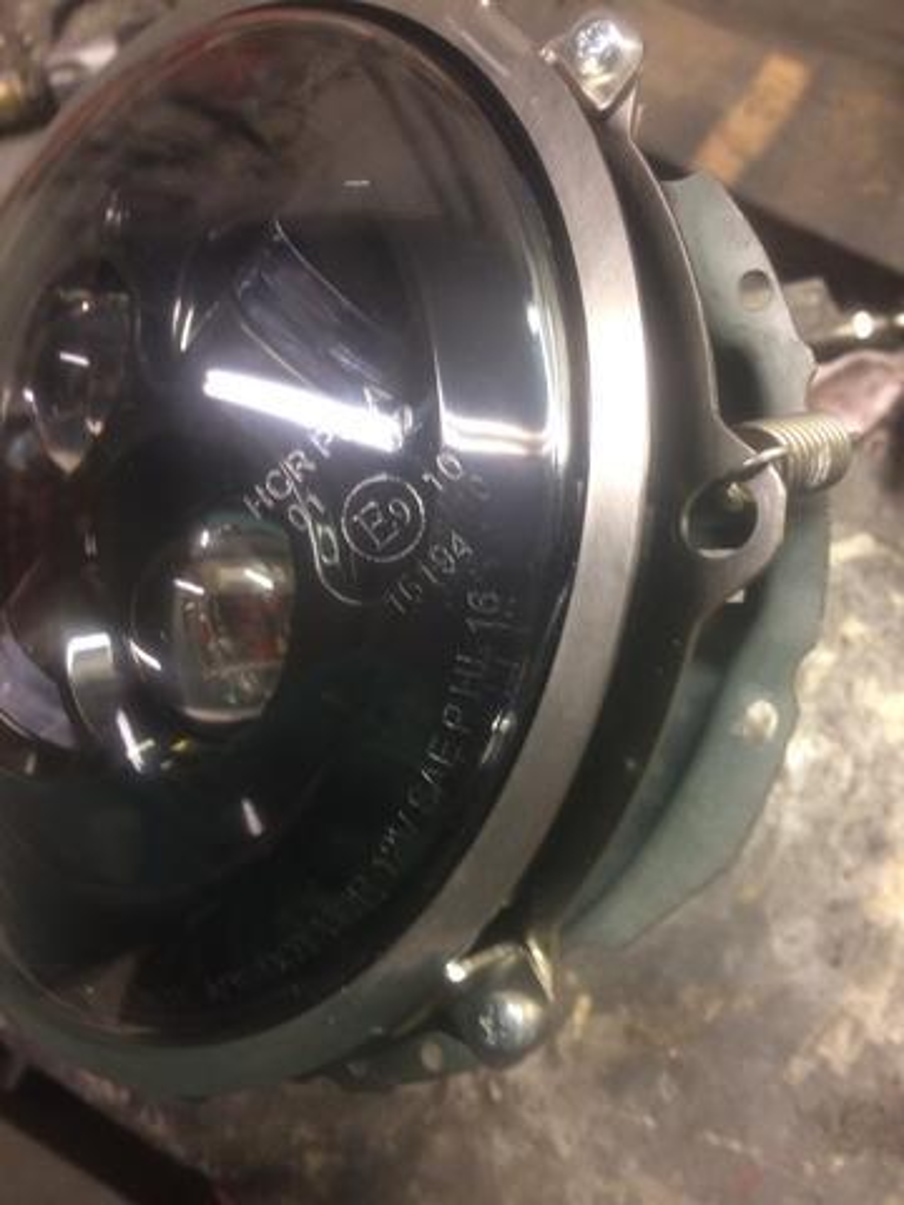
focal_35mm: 29
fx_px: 1010
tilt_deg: -68.4
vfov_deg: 61.7
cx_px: 452
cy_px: 602
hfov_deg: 48.2
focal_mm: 4.15
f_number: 2.2
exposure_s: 1/33
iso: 160
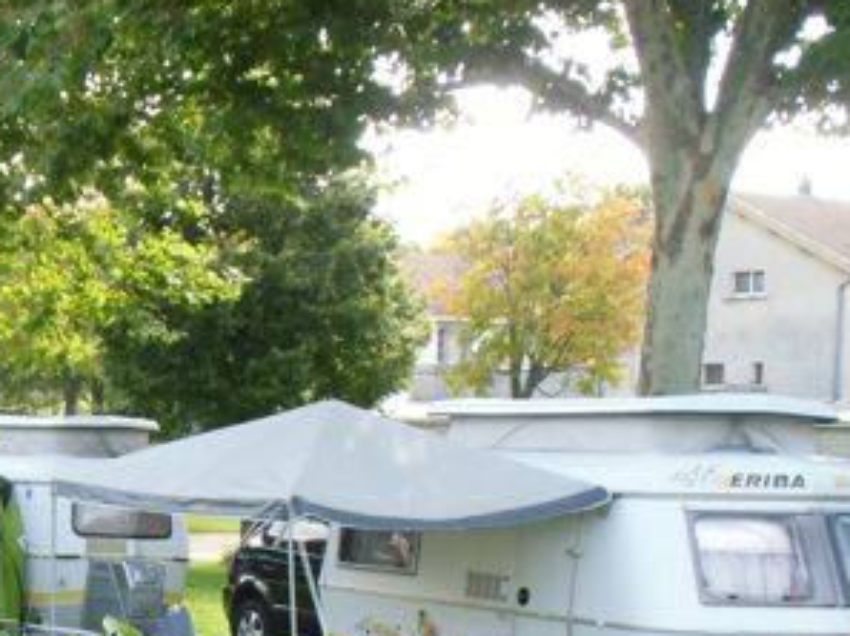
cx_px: 57
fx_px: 2011
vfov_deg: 17.4
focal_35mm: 82
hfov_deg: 23.1
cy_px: 676
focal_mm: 6.67
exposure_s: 1/100
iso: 100
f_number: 3.9
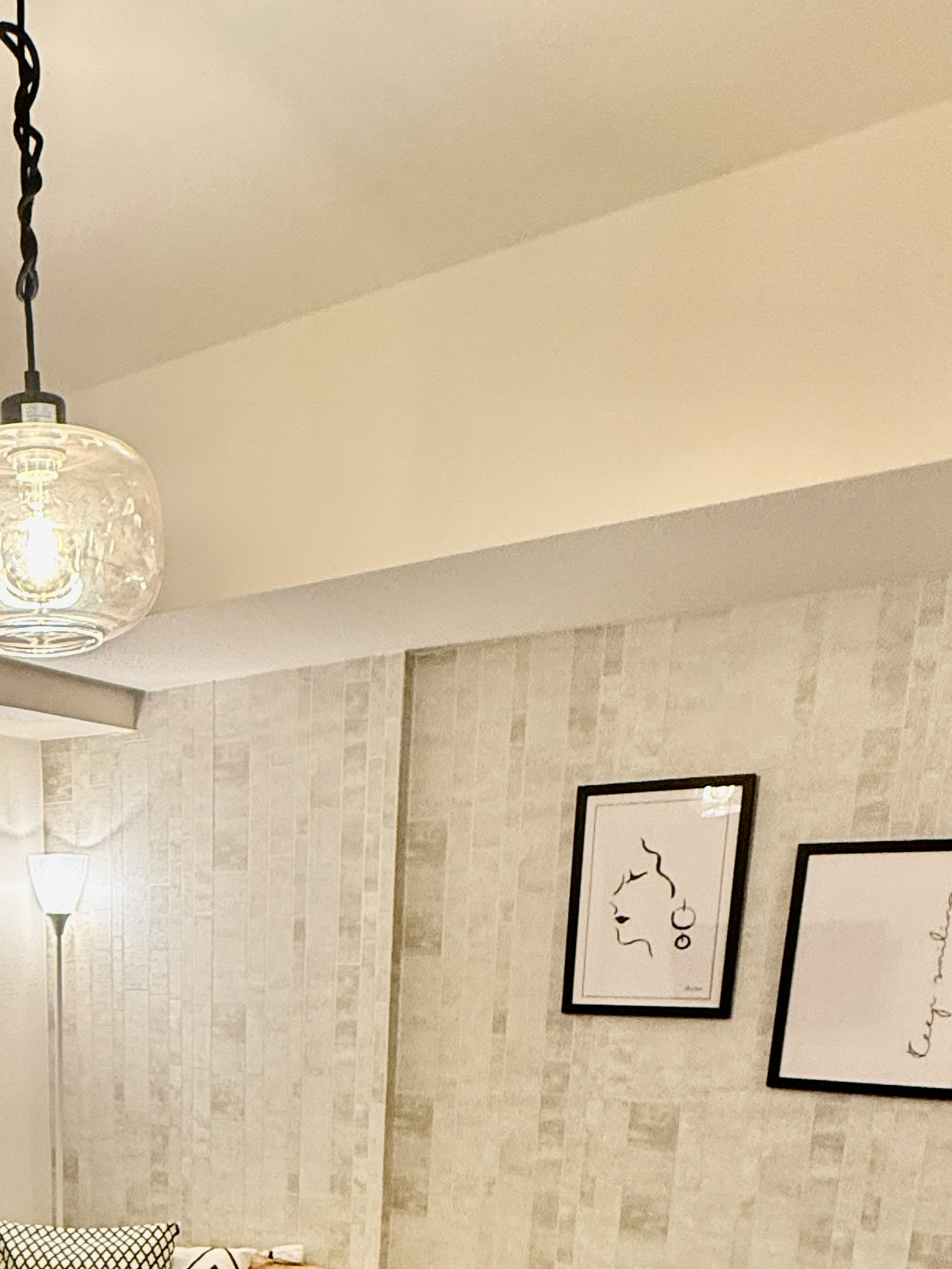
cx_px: 116
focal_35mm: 35
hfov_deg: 38.3
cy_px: 1267
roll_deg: +2.0
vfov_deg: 44.7
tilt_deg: -13.3
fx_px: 1283
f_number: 2.2
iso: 400
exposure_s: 1/50
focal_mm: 2.22
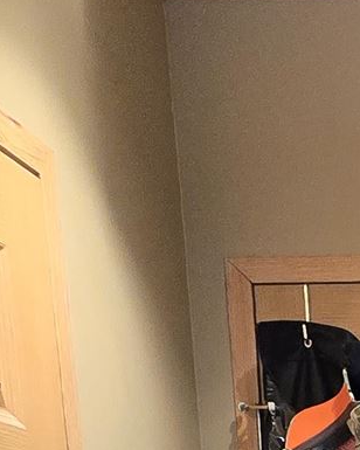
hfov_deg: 17.2
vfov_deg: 19.4
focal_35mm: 76
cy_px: 790
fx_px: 1012
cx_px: 614
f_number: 2.2
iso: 640
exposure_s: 1/60
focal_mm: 2.2
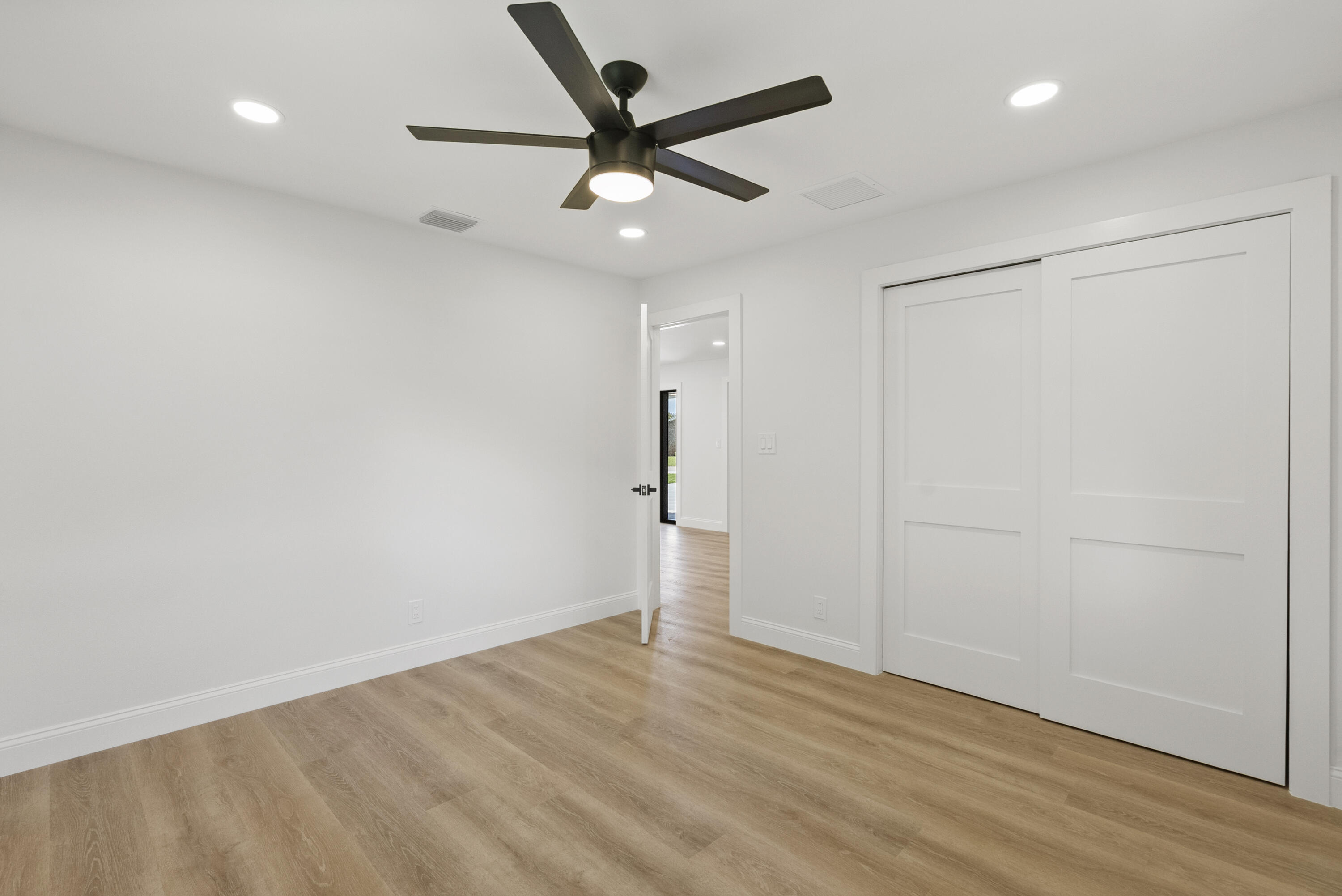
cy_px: 448
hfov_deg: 96.7
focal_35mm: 16
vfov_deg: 73.8
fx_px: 597
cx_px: 671
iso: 1600
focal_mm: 16
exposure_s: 1/40
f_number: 8
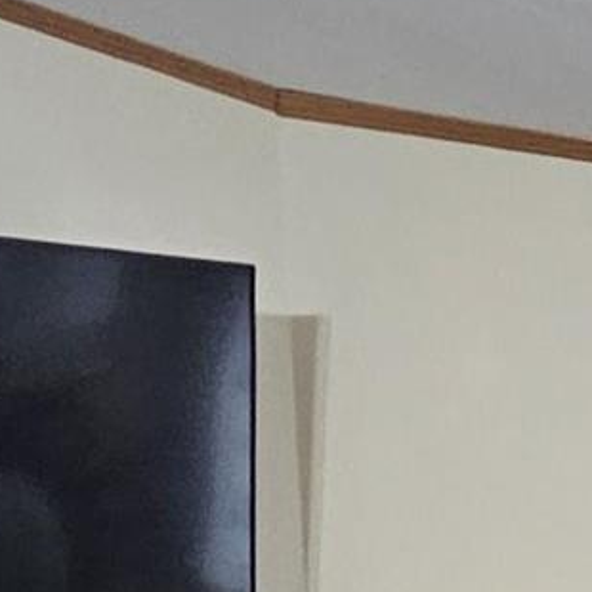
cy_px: 1194
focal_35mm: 114
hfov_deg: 13.3
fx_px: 2206
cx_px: 1163
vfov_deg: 13.2
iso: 320
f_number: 2.2
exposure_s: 1/30
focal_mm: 2.2
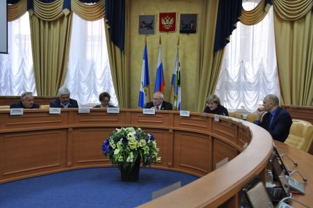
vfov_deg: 28.0
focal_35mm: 48
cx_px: 156
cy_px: 104
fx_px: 417
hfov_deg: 41.2
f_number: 5.6
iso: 360
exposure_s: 1/30
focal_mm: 32
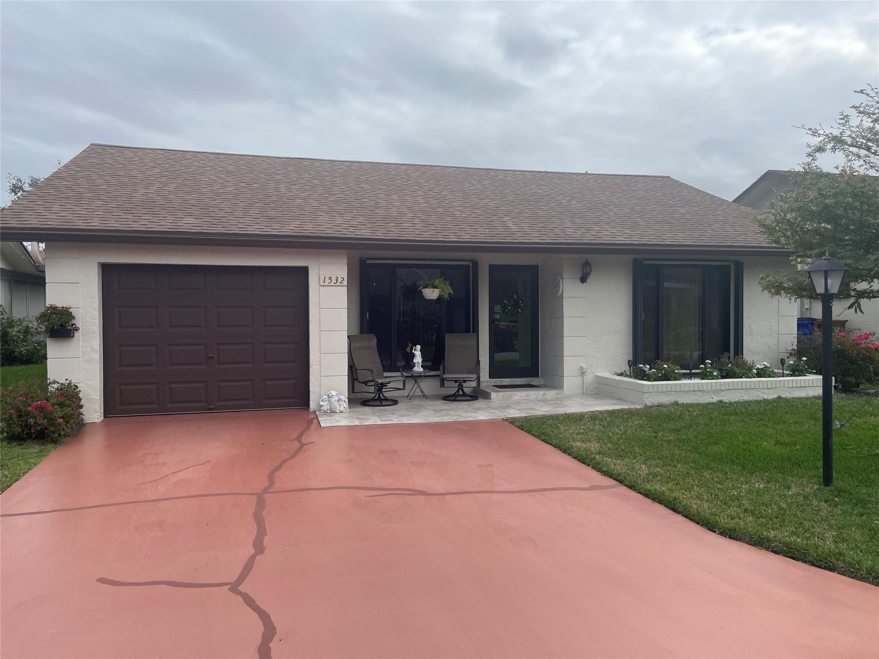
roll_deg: +1.1
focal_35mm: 26
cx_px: 440
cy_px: 330
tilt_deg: -1.1
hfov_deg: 67.3
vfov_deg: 53.1
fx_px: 660
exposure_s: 1/4292
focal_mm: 4.2
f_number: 1.6
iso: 32
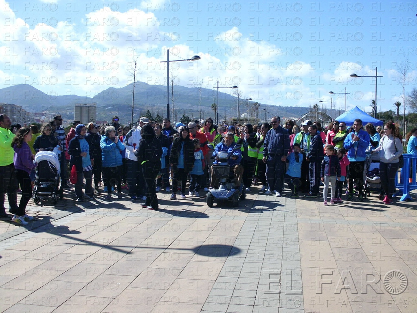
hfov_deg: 51.4
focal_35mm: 36
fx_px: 434
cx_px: 208
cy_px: 156
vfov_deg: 39.7
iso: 64
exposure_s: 1/250
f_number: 7.3
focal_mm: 6.3
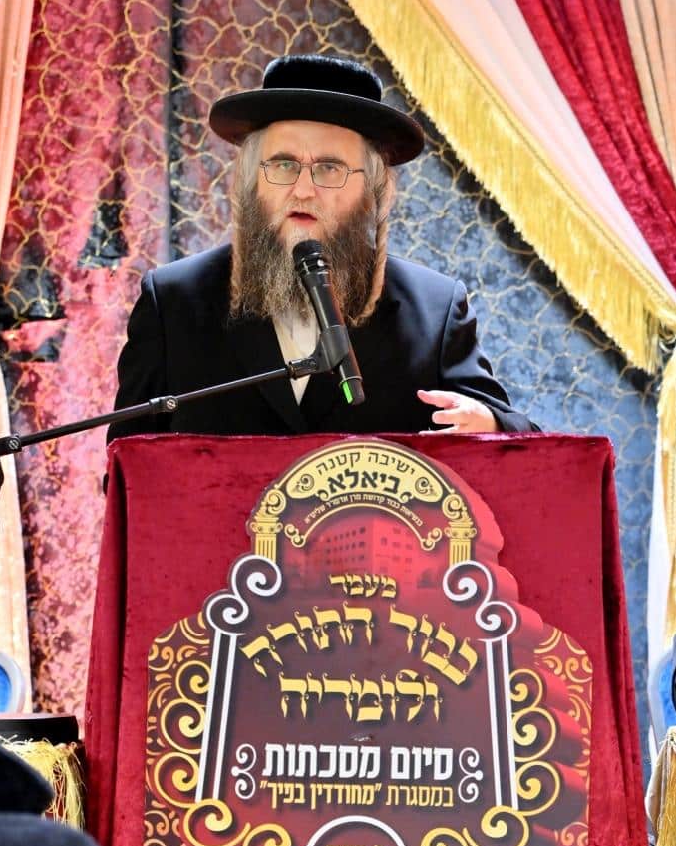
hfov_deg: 7.6
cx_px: 338
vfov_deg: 9.5
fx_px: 5104
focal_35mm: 204
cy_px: 430
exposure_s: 1/250
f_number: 4
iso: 1250
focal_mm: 120
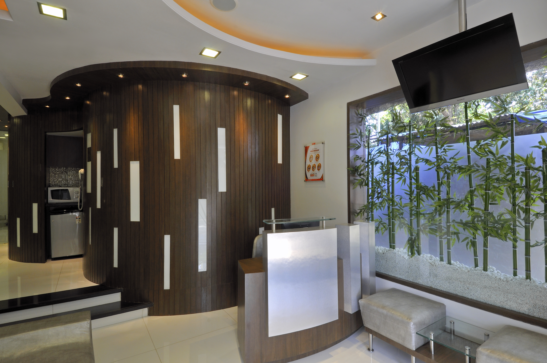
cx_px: 274
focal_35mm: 18
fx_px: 273
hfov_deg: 90.1
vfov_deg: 67.2
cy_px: 182
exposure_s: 1/3
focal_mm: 12
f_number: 16
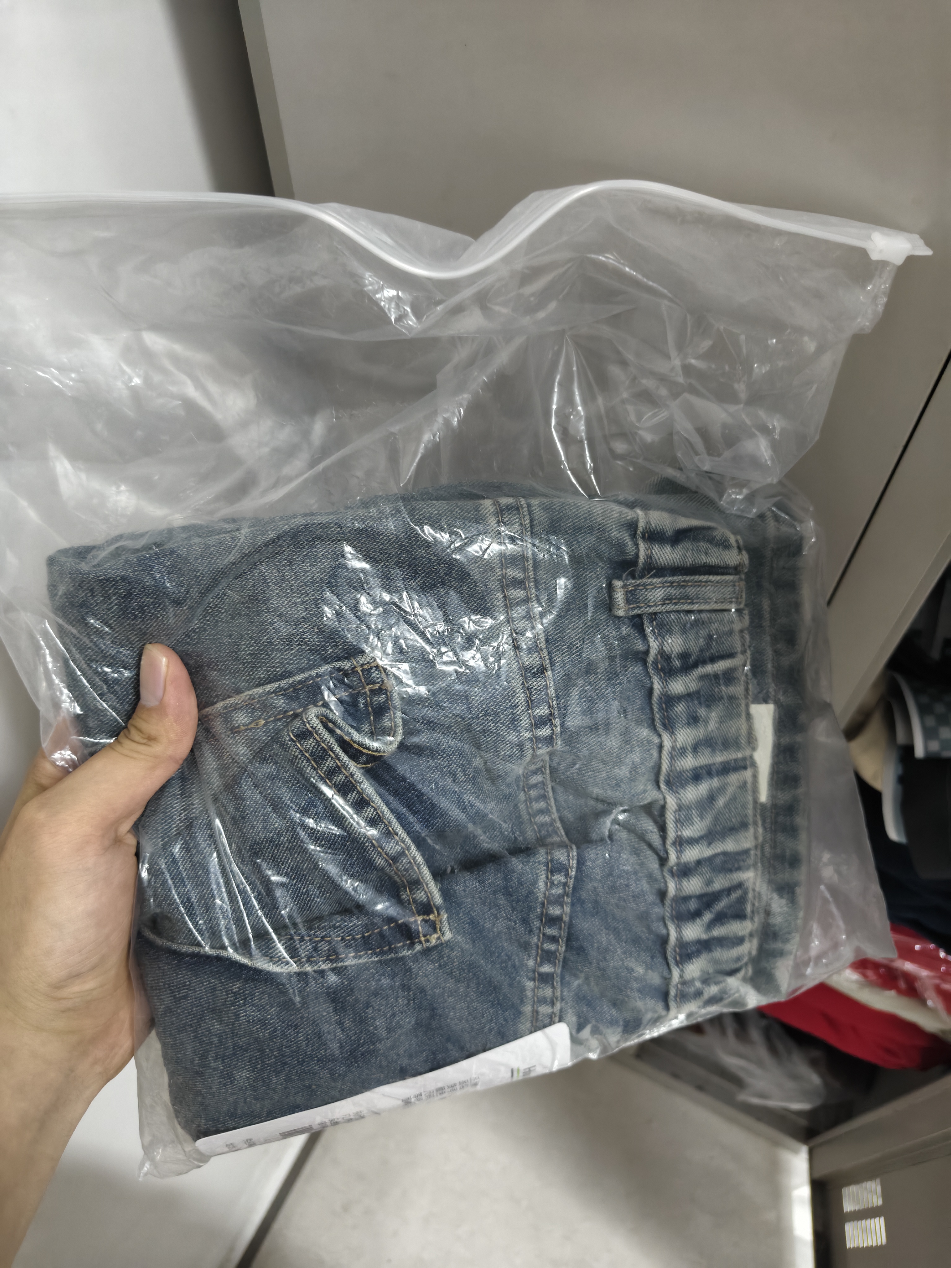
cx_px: 476
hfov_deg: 58.9
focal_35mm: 23
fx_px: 843
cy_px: 634
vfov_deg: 73.9
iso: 517
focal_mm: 5.56
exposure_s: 1/50
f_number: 1.88
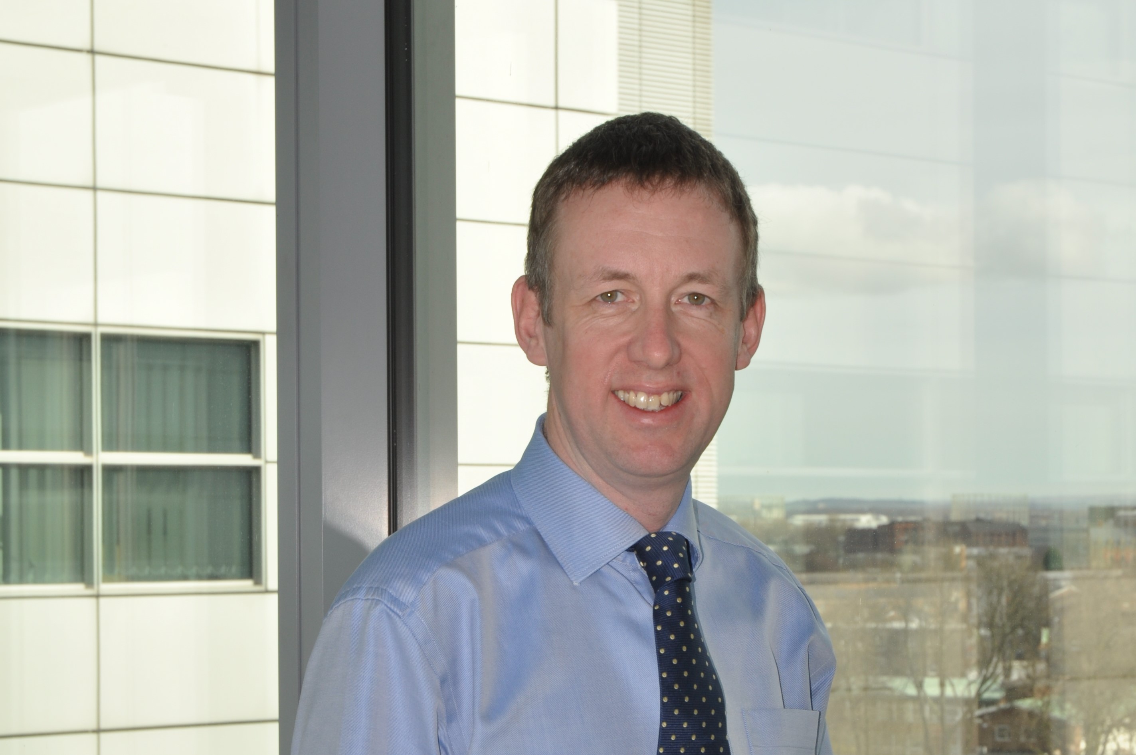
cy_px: 378
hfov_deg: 33.4
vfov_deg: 22.6
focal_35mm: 60
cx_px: 568
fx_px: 1891
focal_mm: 40
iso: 200
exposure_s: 1/200
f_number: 9
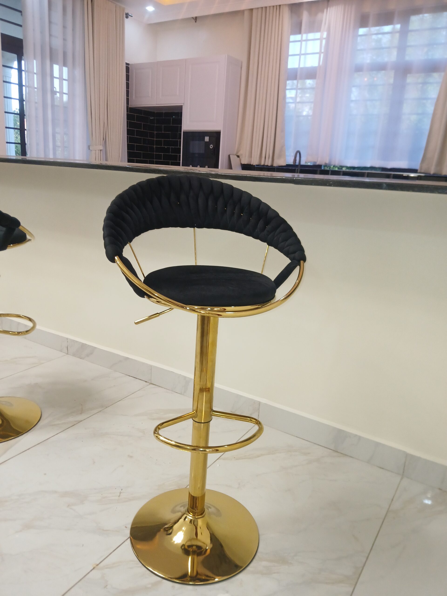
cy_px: 298
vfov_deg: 67.3
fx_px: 448
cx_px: 224
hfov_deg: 53.1
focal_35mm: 26
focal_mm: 3.98
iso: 125
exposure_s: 1/50
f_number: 1.8
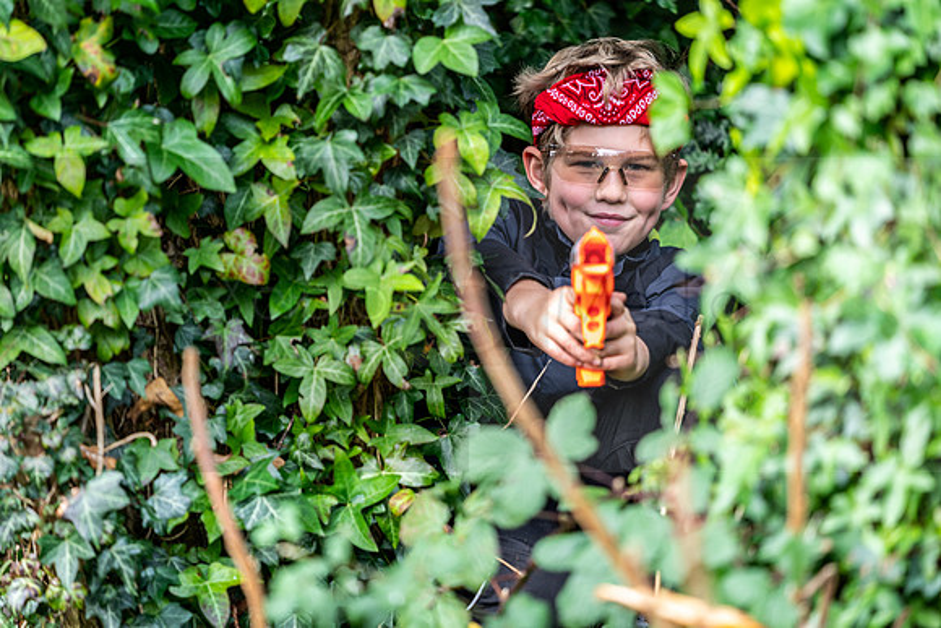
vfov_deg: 6.9
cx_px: 470
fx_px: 5229
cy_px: 314
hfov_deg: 10.3
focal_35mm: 200
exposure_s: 1/125
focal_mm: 200
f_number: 2.8
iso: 125
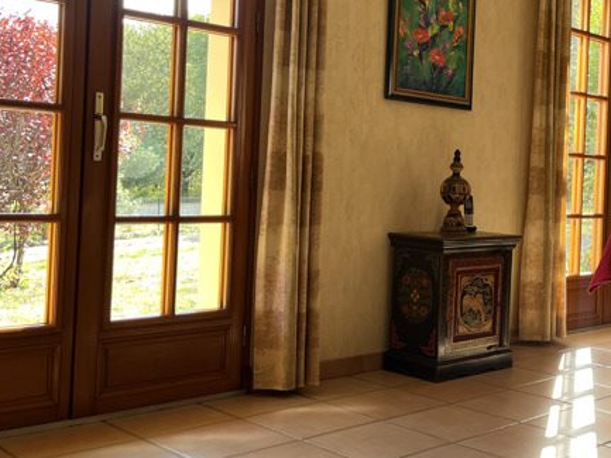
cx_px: 509
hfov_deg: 37.8
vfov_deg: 30.2
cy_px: 172
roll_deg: -1.7
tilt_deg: +0.0
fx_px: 847
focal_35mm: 48
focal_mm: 5.1
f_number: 1.6
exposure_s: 1/121
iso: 64
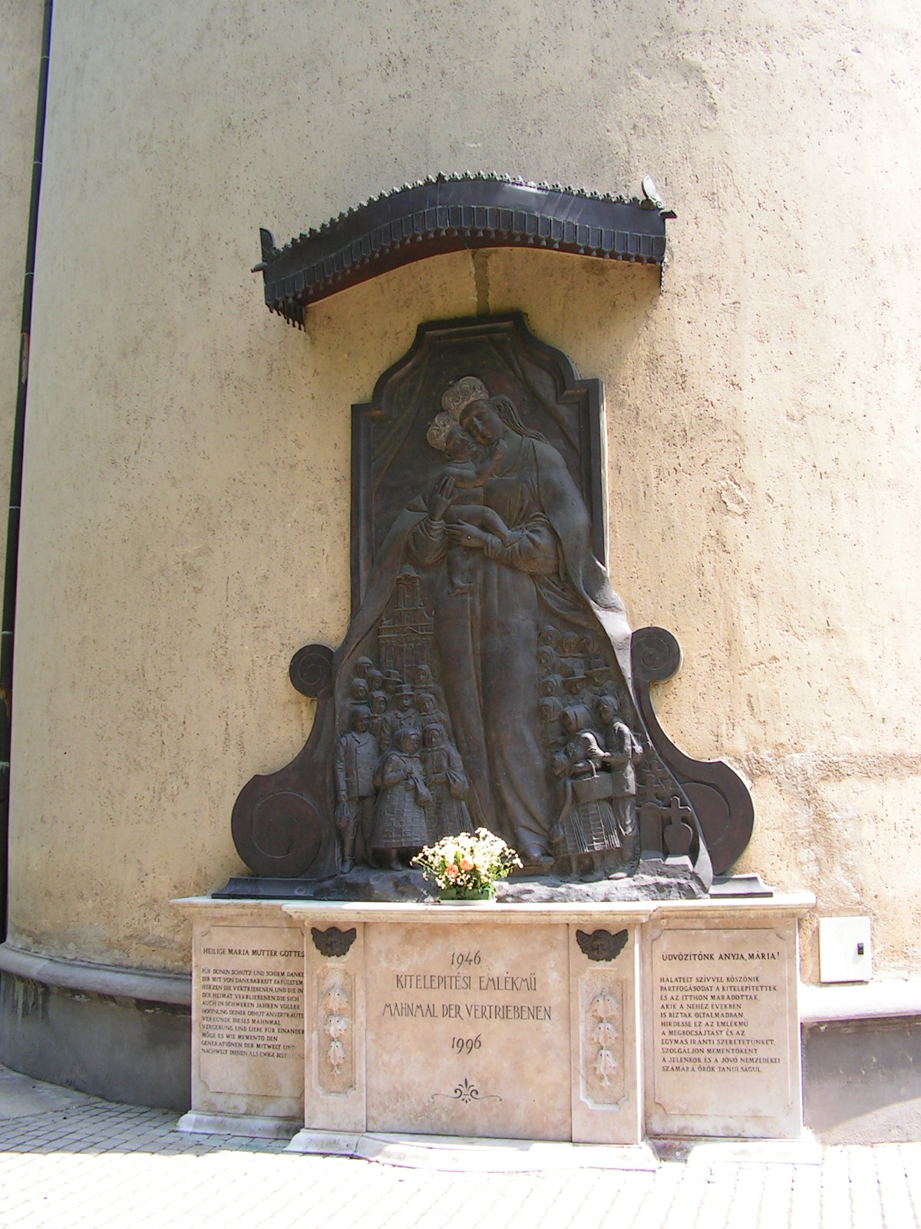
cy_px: 614
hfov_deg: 39.7
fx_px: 1277
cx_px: 460
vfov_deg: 51.4
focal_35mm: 36
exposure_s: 1/100
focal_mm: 6
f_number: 4.8
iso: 64
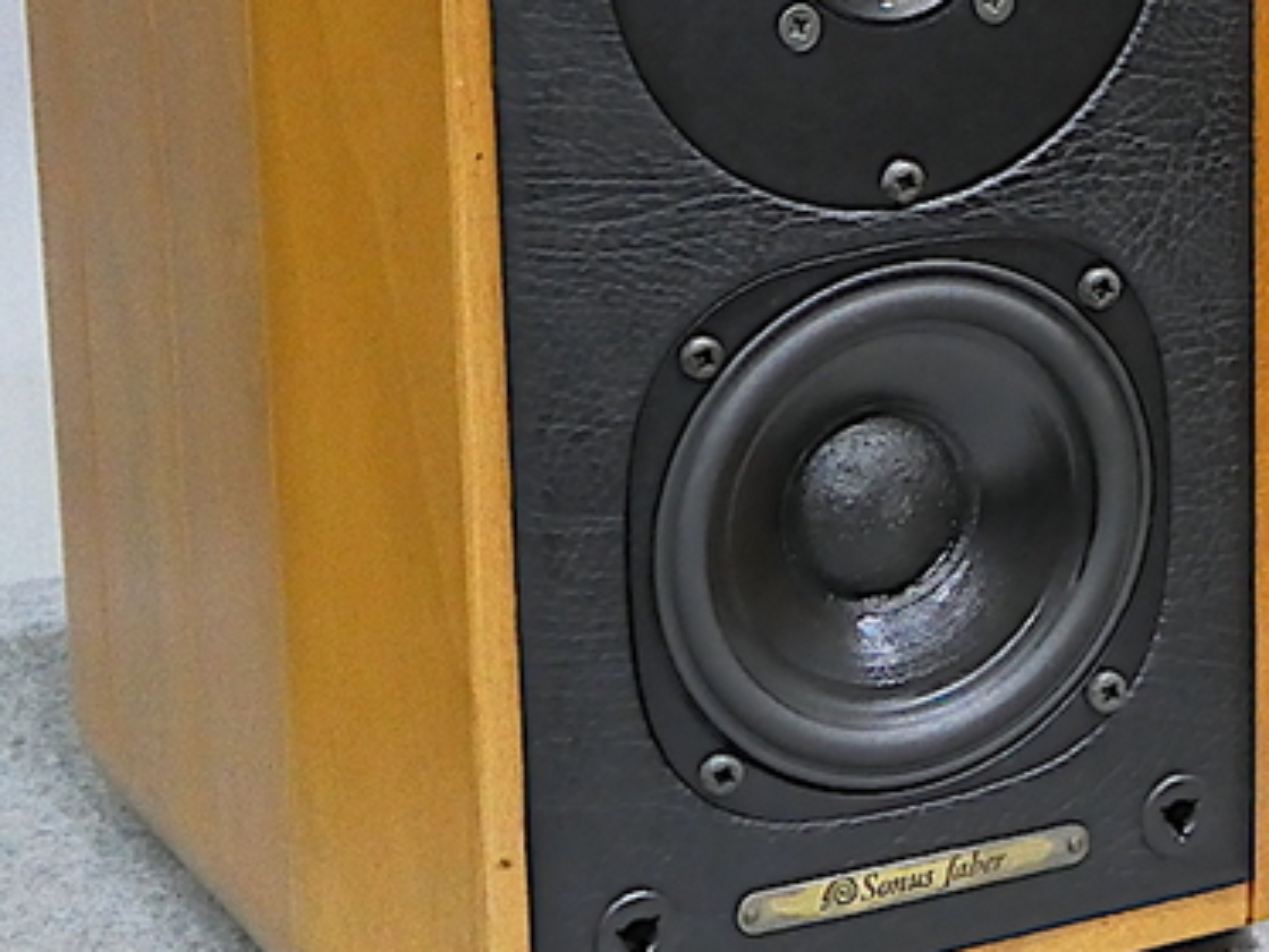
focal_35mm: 121
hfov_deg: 15.9
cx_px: 1283
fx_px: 4437
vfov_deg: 12.2
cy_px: 180
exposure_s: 1/25
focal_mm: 8.4
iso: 1600
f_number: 6.3
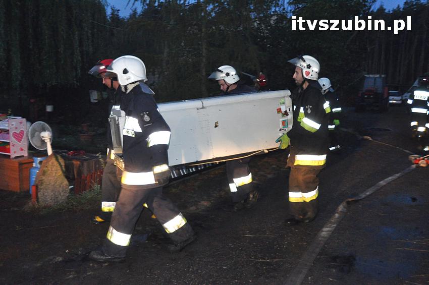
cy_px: 142
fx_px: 393
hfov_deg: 57.3
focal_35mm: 33
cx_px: 214
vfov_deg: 39.9
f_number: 5.6
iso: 2500
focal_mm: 22
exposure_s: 1/60
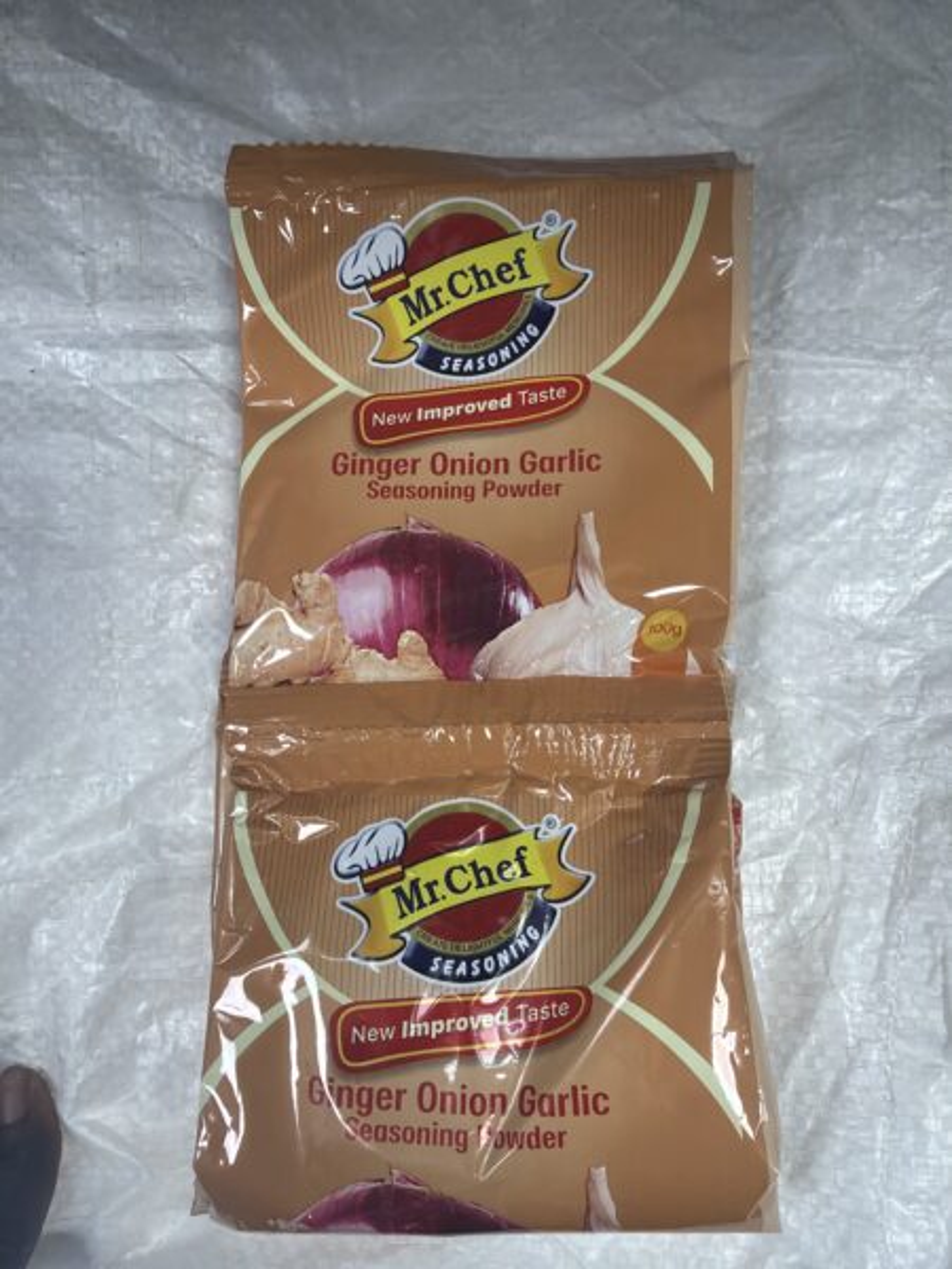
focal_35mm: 25
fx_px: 917
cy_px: 634
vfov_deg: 69.4
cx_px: 476
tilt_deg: -81.6
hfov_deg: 54.9
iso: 160
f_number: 2.2
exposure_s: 1/100
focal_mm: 2.22
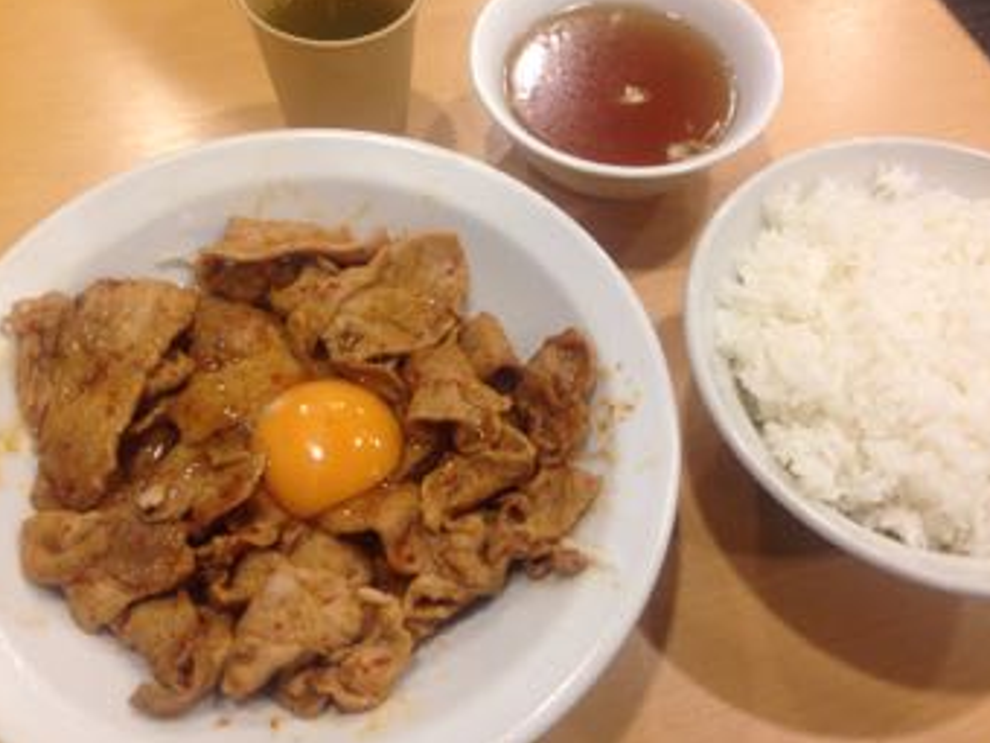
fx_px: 972
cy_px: 369
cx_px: 501
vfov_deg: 41.8
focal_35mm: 34
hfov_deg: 54.0
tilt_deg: -58.9
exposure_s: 1/20
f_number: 2.4
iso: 80
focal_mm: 4.12
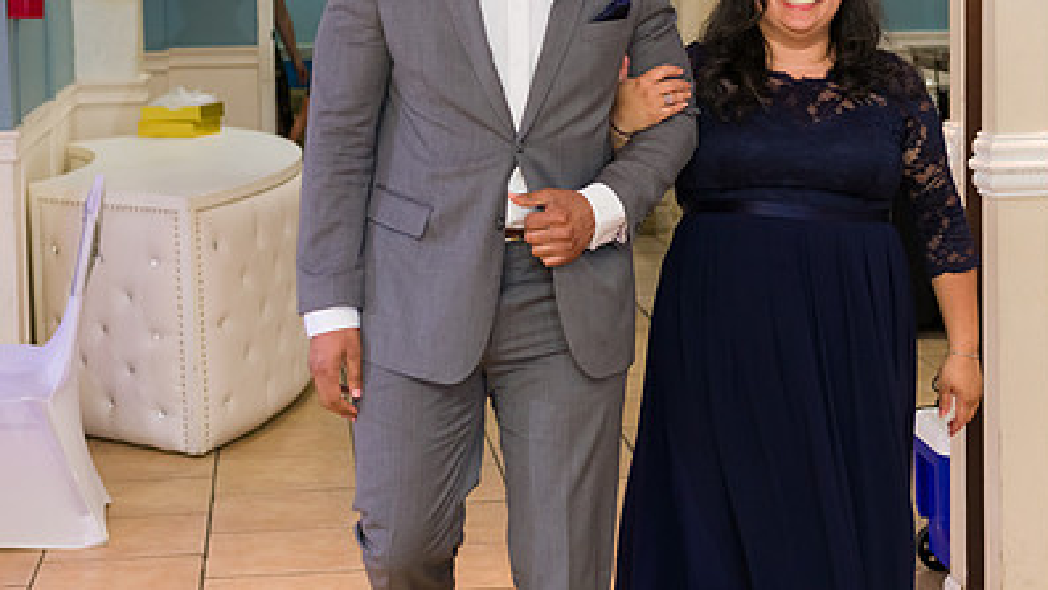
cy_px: 110
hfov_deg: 25.9
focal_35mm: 82
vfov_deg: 14.7
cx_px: 496
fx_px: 2279
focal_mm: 44
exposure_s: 1/125
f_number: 3.2
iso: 800
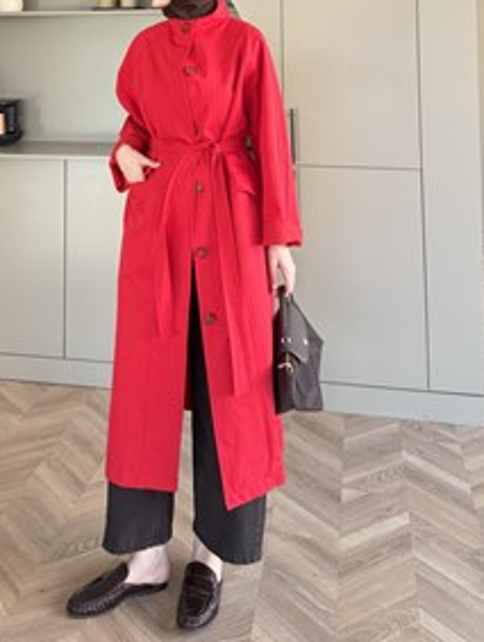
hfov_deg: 40.4
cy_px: 189
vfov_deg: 51.1
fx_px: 651
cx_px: 175
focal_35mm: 35
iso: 160
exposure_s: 1/121
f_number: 1.78
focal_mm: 6.76
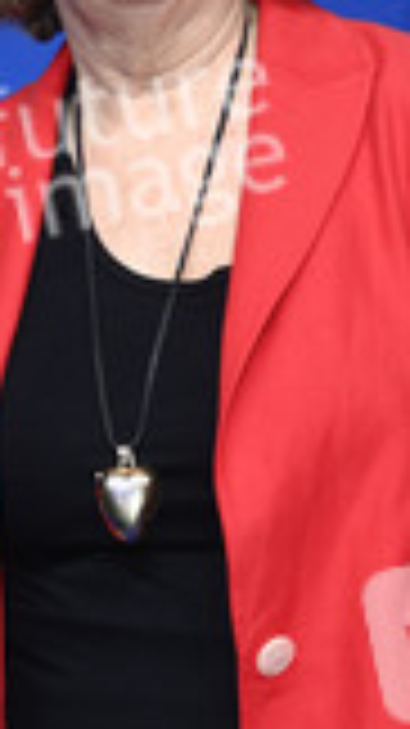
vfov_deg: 9.8
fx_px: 4256
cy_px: 392
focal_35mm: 220
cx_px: 185
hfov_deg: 5.5
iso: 1250
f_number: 5.6
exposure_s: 1/250
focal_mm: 85
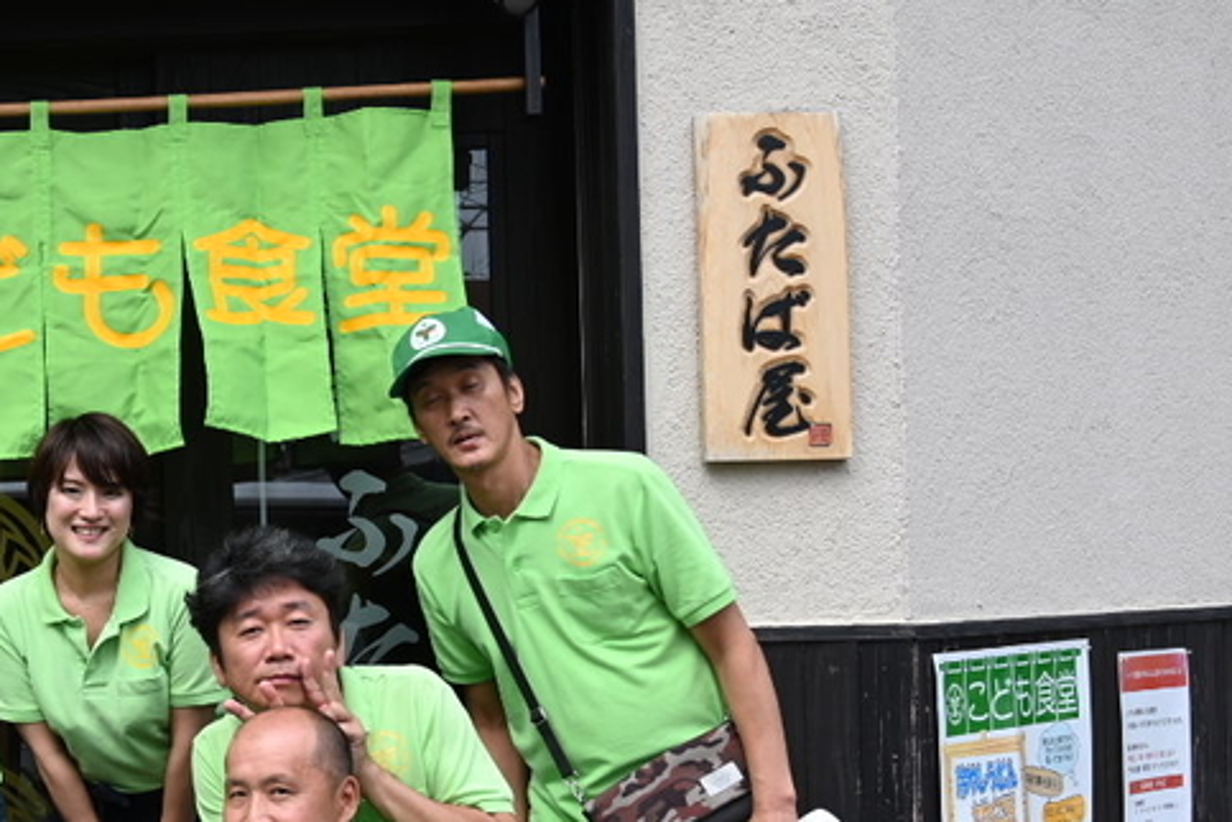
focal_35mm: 73
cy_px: 531
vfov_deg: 18.6
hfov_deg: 25.7
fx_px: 2506
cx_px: -102
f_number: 5.6
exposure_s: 1/250
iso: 100
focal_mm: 29.5
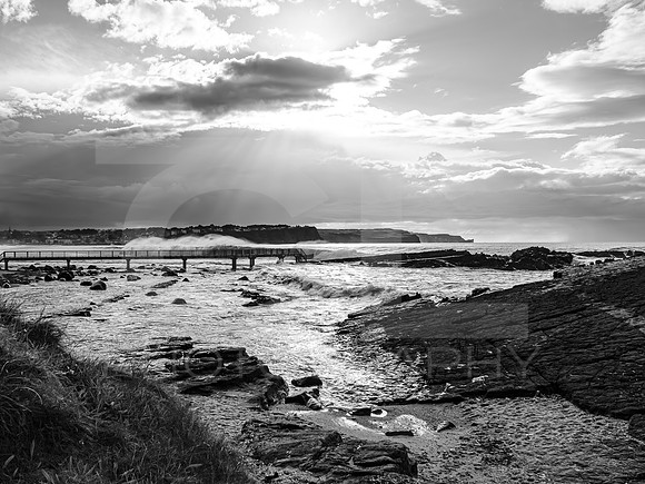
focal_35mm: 30
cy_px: 243
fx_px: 560
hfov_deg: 59.6
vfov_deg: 46.7
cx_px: 275
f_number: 10
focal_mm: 18
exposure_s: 1/1000
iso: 400
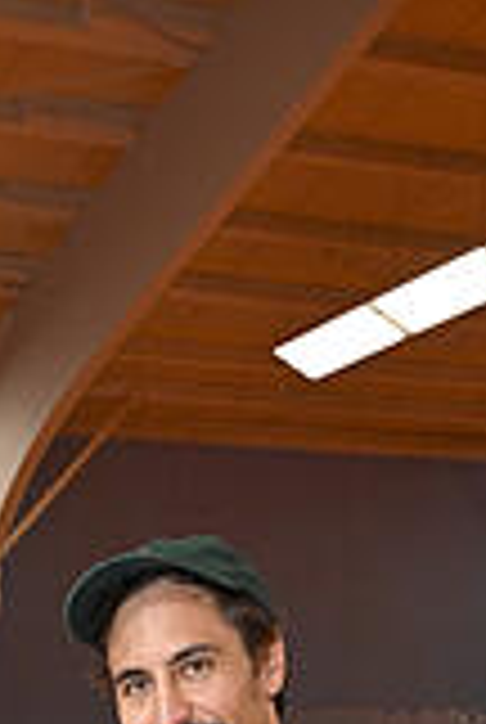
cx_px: 74
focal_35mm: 96
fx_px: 1929
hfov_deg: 14.3
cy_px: 1140
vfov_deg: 18.4
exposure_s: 1/250
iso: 1600
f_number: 5.6
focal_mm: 28.5
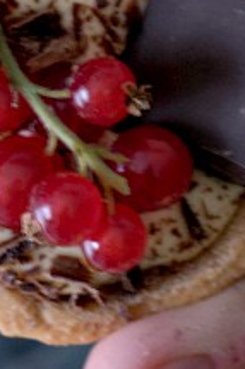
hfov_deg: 3.8
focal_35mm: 358
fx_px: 3660
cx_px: -23
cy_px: -5
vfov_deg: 5.7
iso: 100
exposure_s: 1/3
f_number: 4
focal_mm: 50
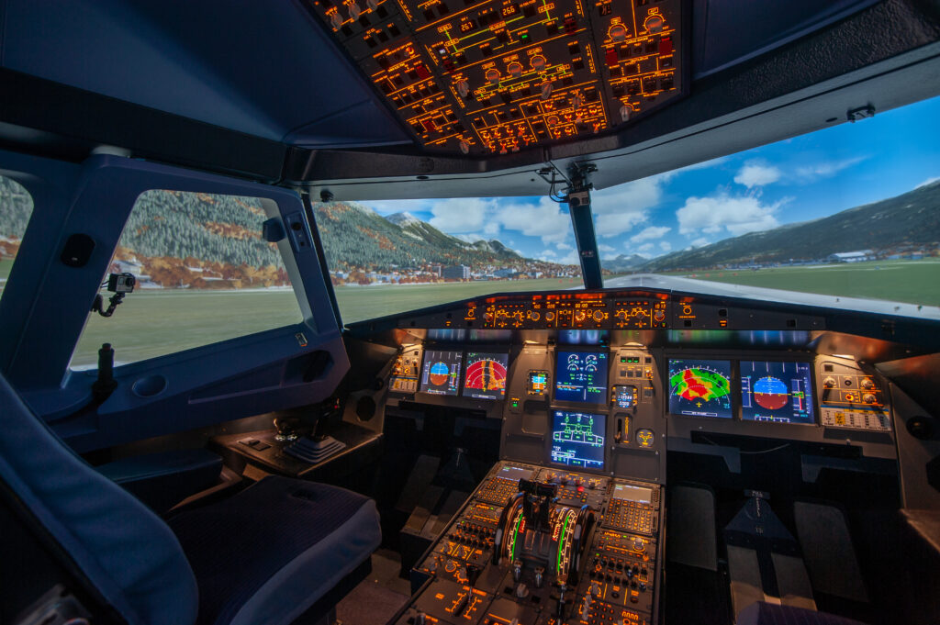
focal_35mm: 15
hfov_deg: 100.4
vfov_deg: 77.2
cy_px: 312
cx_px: 470
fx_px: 391
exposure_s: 1/2.5
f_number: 8
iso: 200
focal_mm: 15
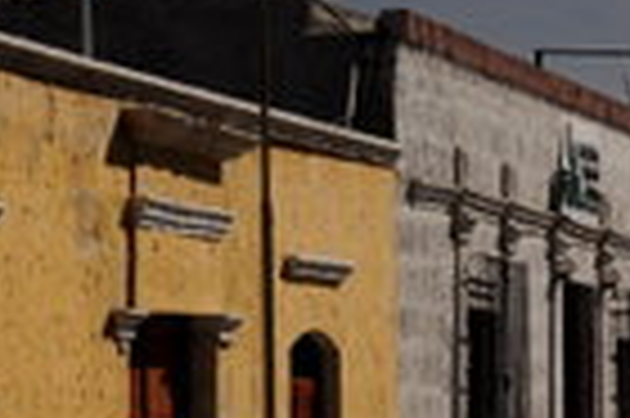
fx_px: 4335
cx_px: 508
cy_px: 31
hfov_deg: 8.3
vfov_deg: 5.5
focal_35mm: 248
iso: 200
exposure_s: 1/500
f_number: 11
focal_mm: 58
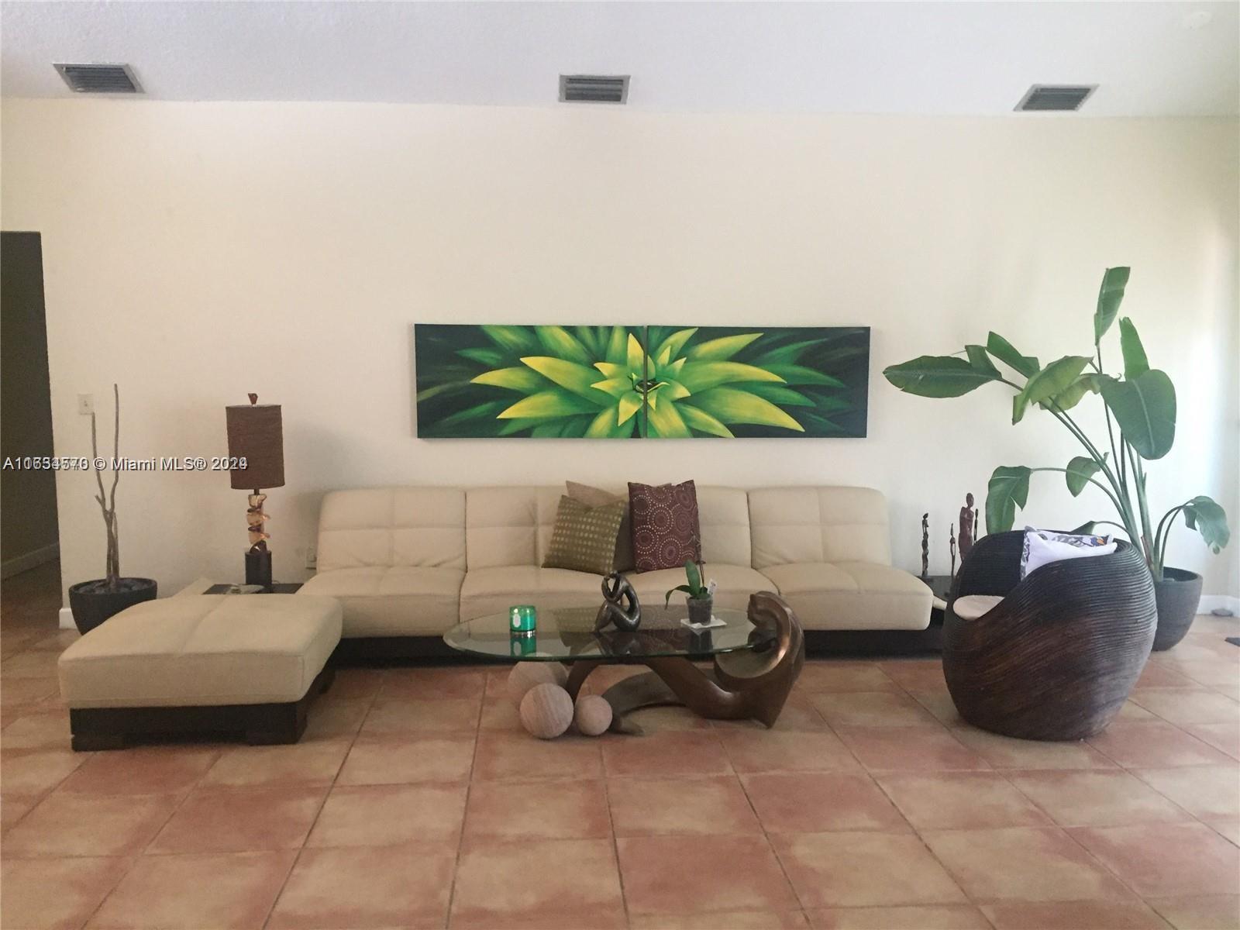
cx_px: 620
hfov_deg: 61.7
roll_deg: -2.8
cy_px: 465
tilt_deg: -6.0
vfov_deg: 48.2
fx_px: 1039
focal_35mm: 29
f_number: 2.2
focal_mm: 4.15
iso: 250
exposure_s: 1/24
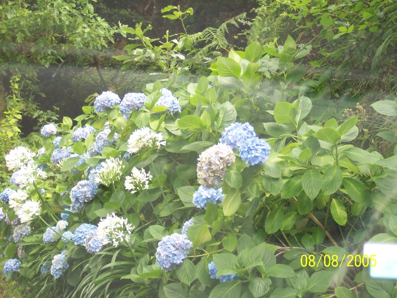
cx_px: 198
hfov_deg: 25.7
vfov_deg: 19.4
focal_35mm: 76
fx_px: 872
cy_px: 149
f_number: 3.8
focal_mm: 16
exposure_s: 1/60
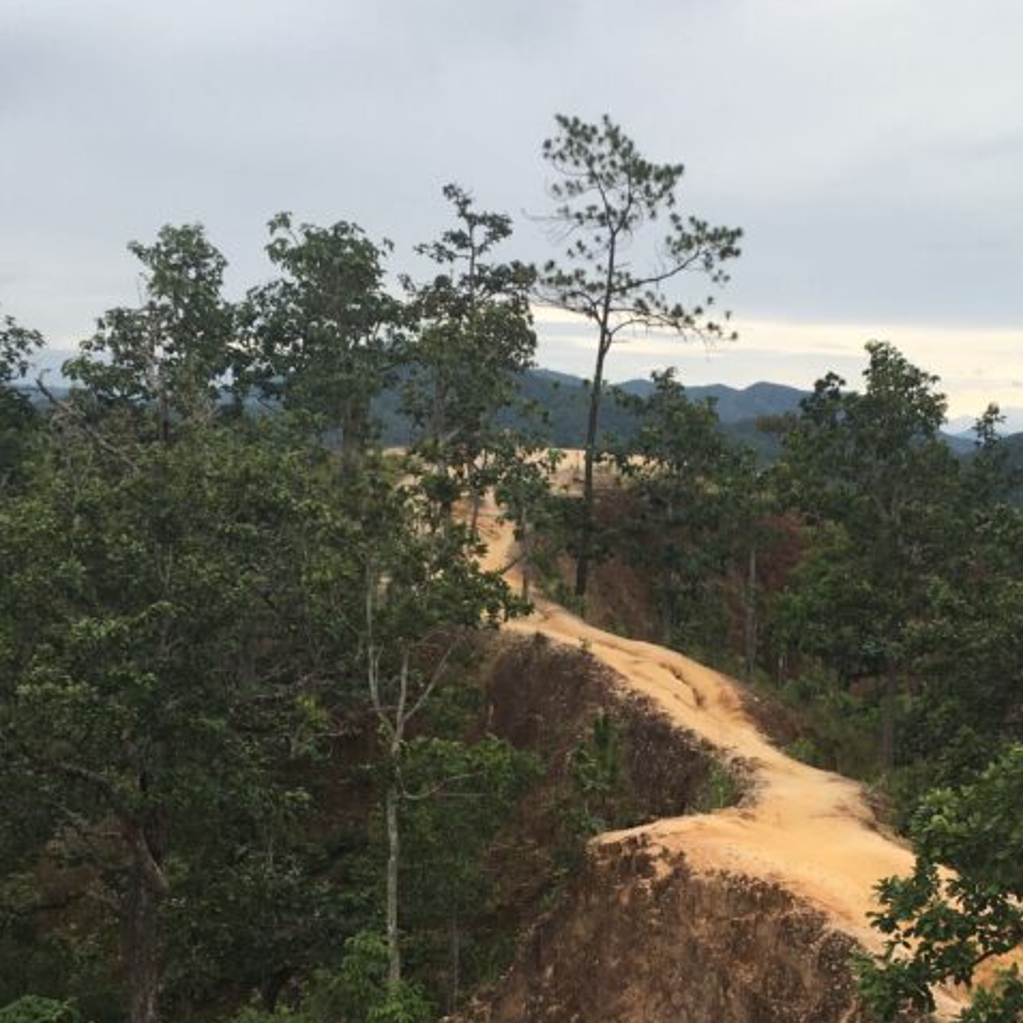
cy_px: 706
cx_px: 686
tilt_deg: -6.9
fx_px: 1839
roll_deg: -2.0
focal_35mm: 55
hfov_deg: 30.8
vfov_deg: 30.8
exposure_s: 1/214
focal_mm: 4.15
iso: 25
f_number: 2.2
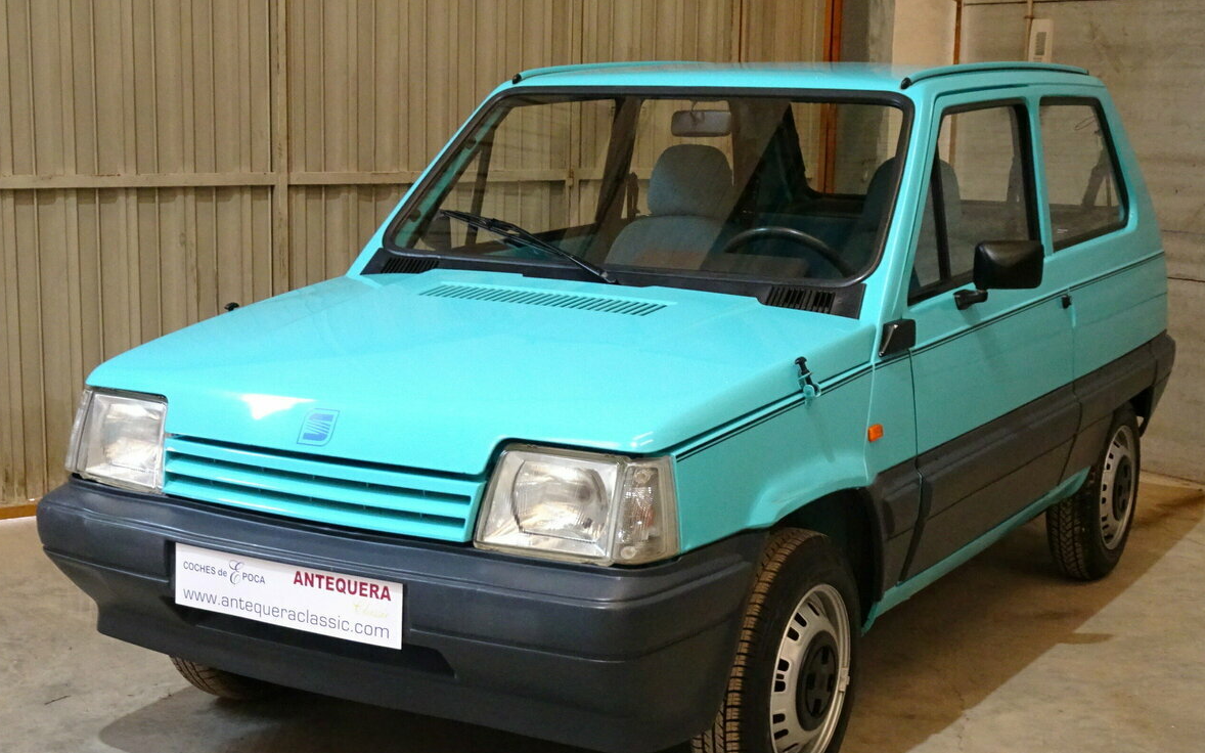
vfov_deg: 23.9
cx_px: 599
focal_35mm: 54
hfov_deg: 37.5
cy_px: 451
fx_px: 1773
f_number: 4.5
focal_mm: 8.51
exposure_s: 1/15
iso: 800
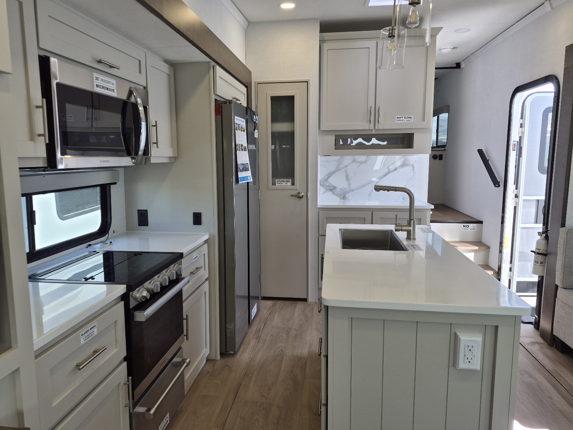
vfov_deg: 58.9
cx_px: 286
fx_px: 381
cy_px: 215
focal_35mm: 23
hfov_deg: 73.9
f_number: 1.8
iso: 32
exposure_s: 1/182
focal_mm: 5.4
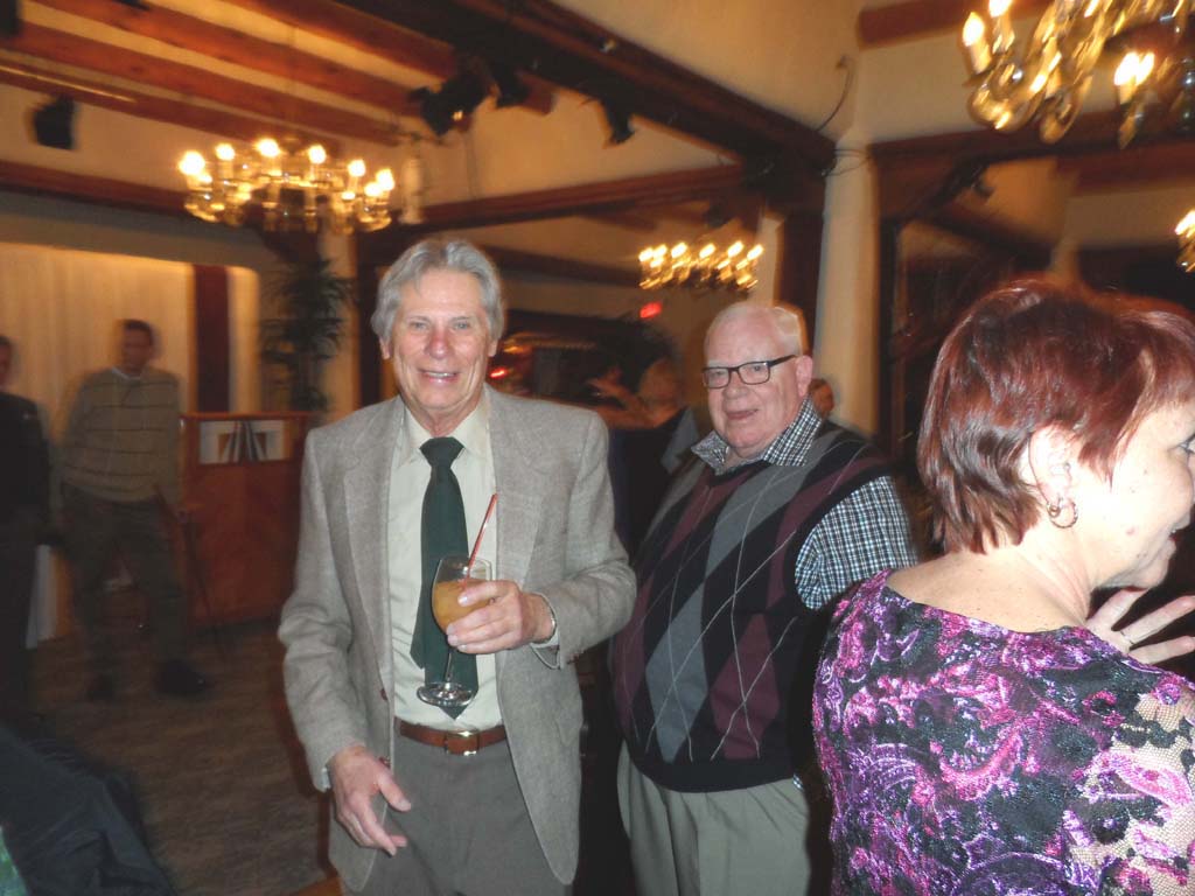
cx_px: 598
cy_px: 448
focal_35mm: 24
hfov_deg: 71.6
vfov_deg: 56.8
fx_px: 829
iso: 400
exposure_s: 1/15
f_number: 3.2
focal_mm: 4
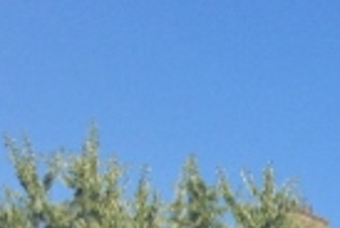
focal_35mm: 200
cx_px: 866
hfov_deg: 9.1
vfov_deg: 6.6
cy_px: 523
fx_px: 1893
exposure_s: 1/763
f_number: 2.4
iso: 50
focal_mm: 4.13
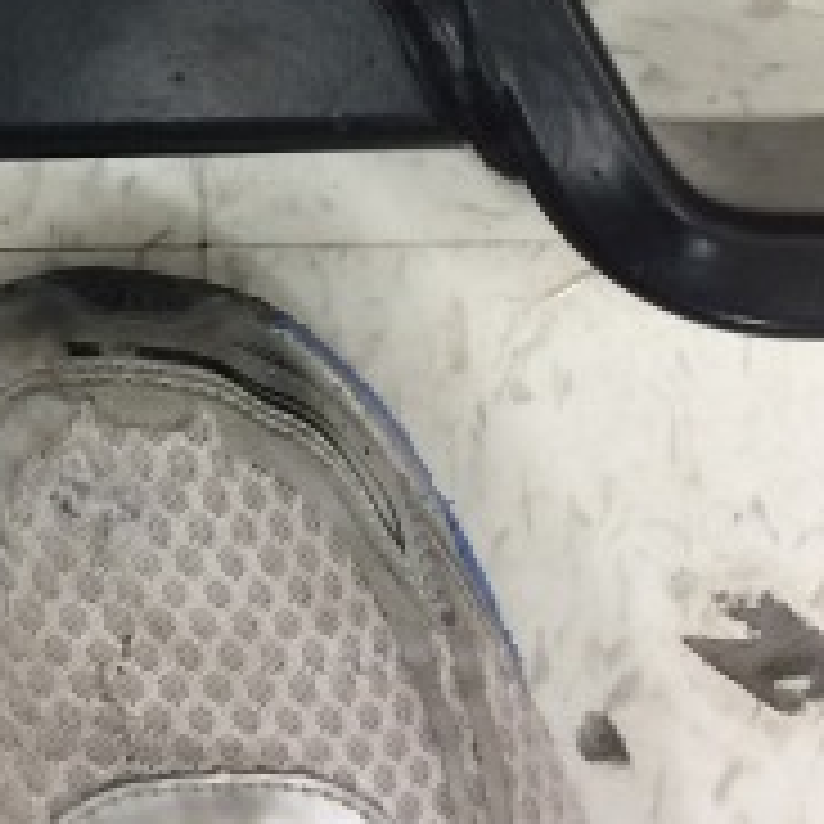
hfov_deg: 14.8
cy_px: -225
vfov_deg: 14.9
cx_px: -302
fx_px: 3016
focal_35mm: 112
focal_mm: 4.15
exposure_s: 1/30
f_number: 2.2
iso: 100
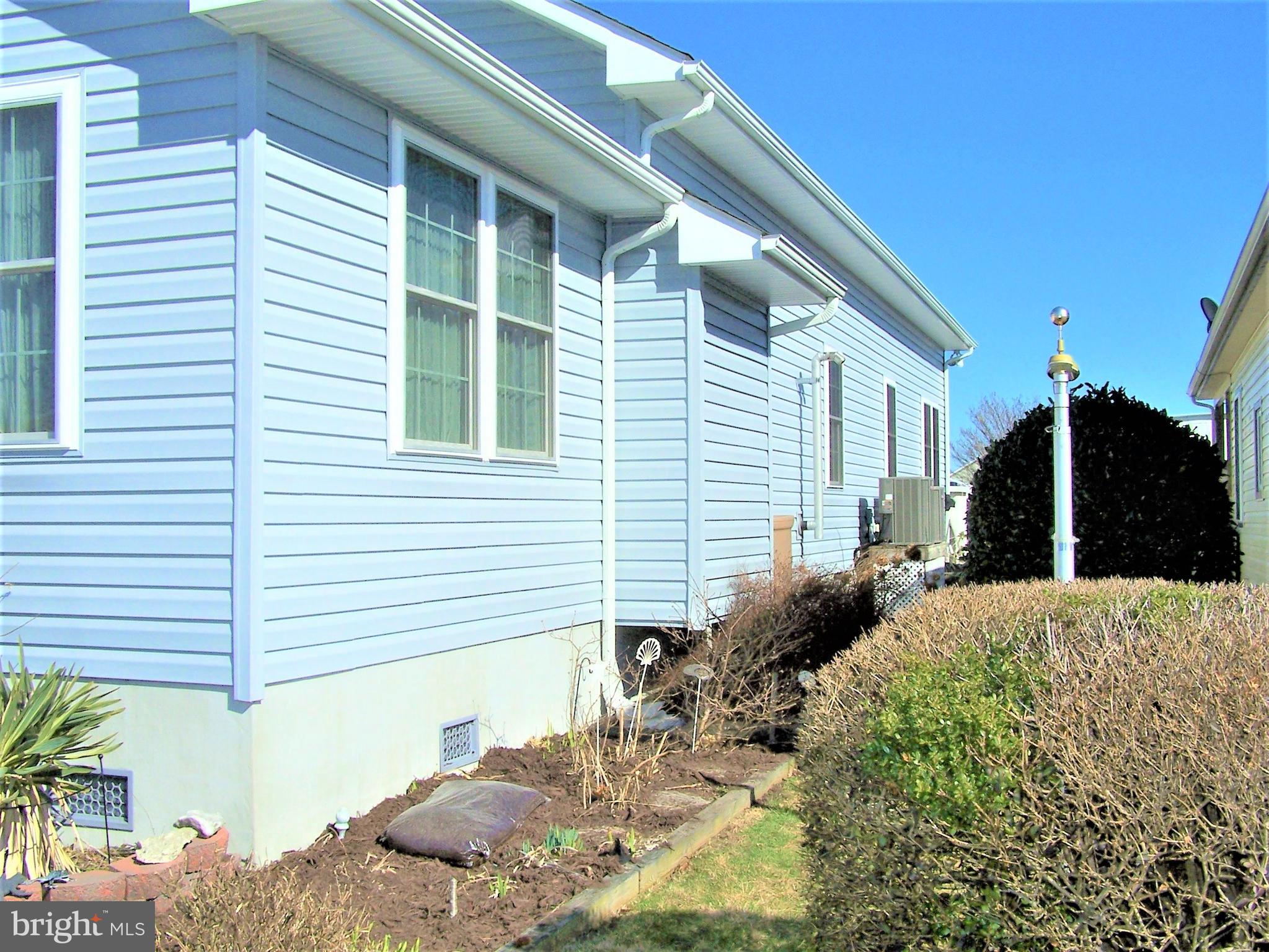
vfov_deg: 37.7
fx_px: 1393
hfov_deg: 49.0
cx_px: 634
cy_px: 476
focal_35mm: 38
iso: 80
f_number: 5.6
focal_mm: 6.3
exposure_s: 1/1000
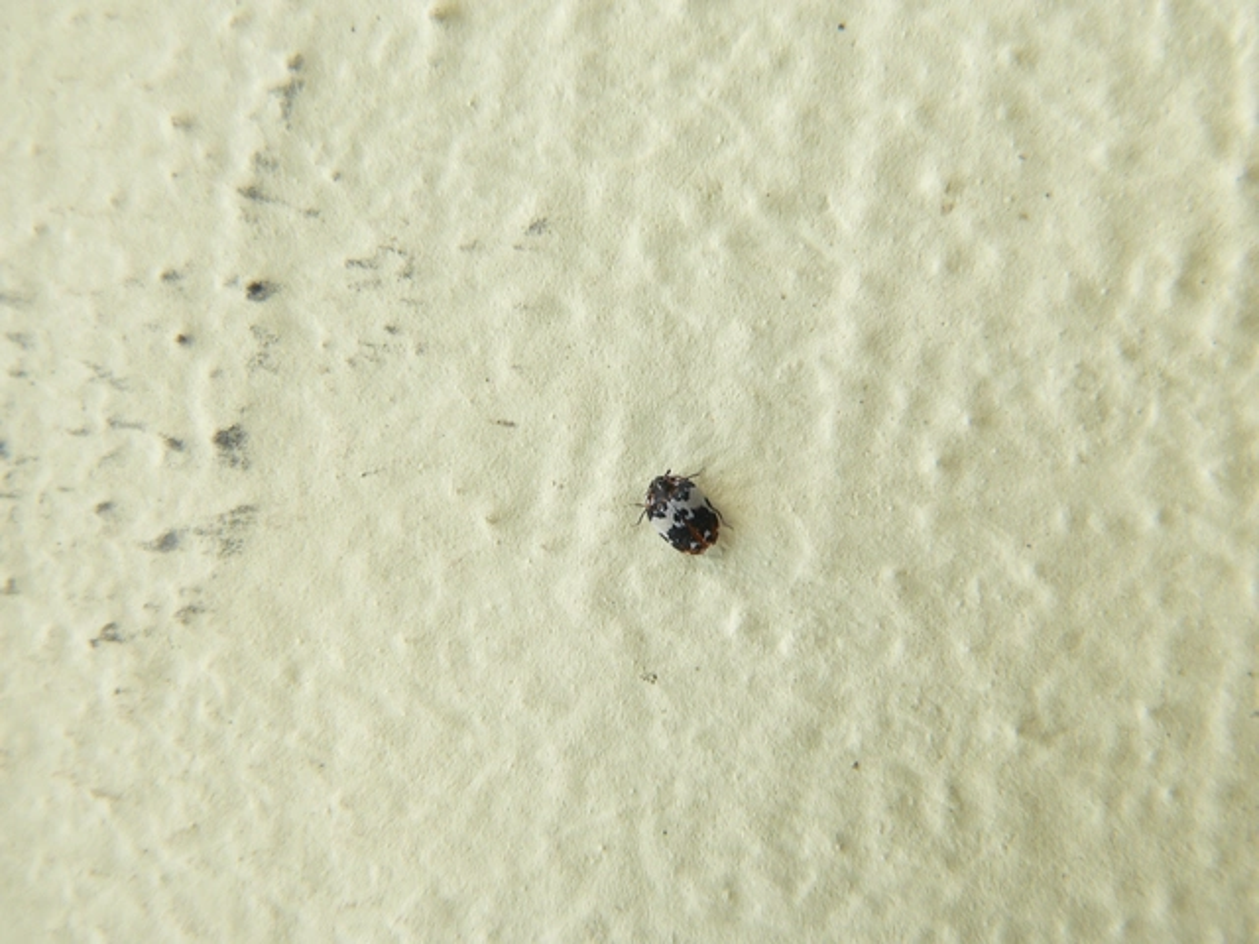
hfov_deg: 24.7
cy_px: 472
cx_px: 630
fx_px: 2873
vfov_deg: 18.7
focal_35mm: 79
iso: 100
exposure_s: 1/60
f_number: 4
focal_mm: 13.2
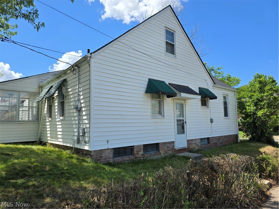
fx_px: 185
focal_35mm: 23
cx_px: 140
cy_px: 104
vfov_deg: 58.9
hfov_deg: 73.9
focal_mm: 6.3
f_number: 1.7
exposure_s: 1/572
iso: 12
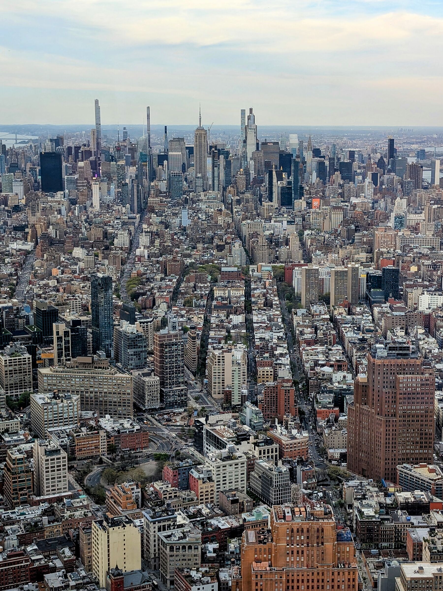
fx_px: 836
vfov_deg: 38.9
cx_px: 222
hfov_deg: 29.7
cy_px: 296
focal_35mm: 49
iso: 42
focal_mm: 6.9
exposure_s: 1/236
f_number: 1.68
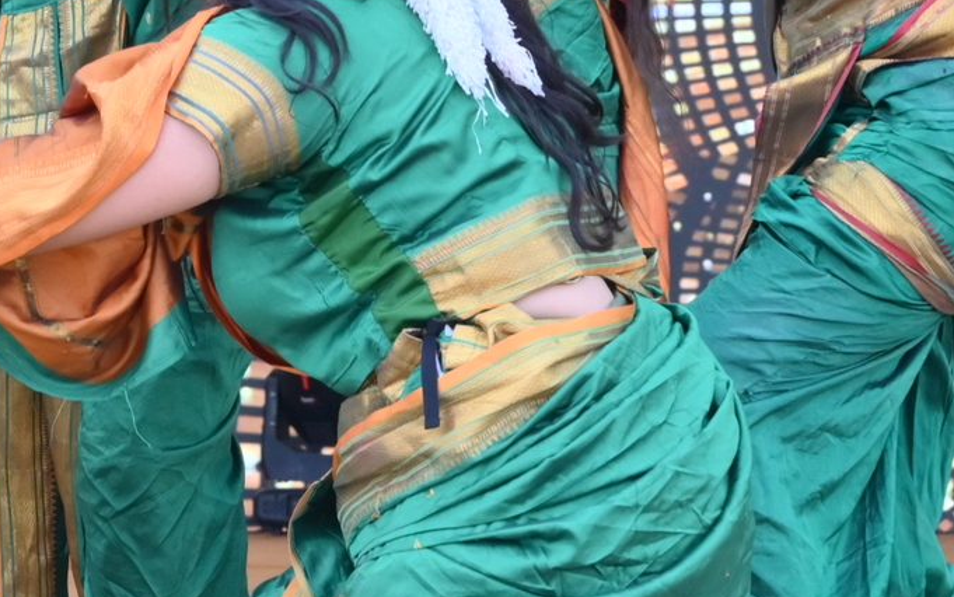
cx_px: 115
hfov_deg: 9.2
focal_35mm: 226
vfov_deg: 5.8
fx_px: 5877
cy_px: -60
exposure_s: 1/320
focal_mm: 50
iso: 500
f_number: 7.1
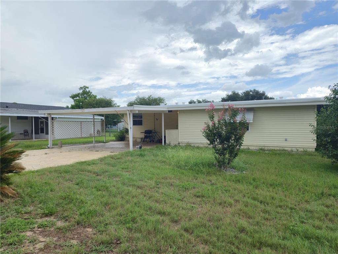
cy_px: 127
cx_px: 169
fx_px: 225
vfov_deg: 58.9
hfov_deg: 73.9
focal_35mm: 23
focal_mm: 5.4
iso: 25
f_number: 1.8
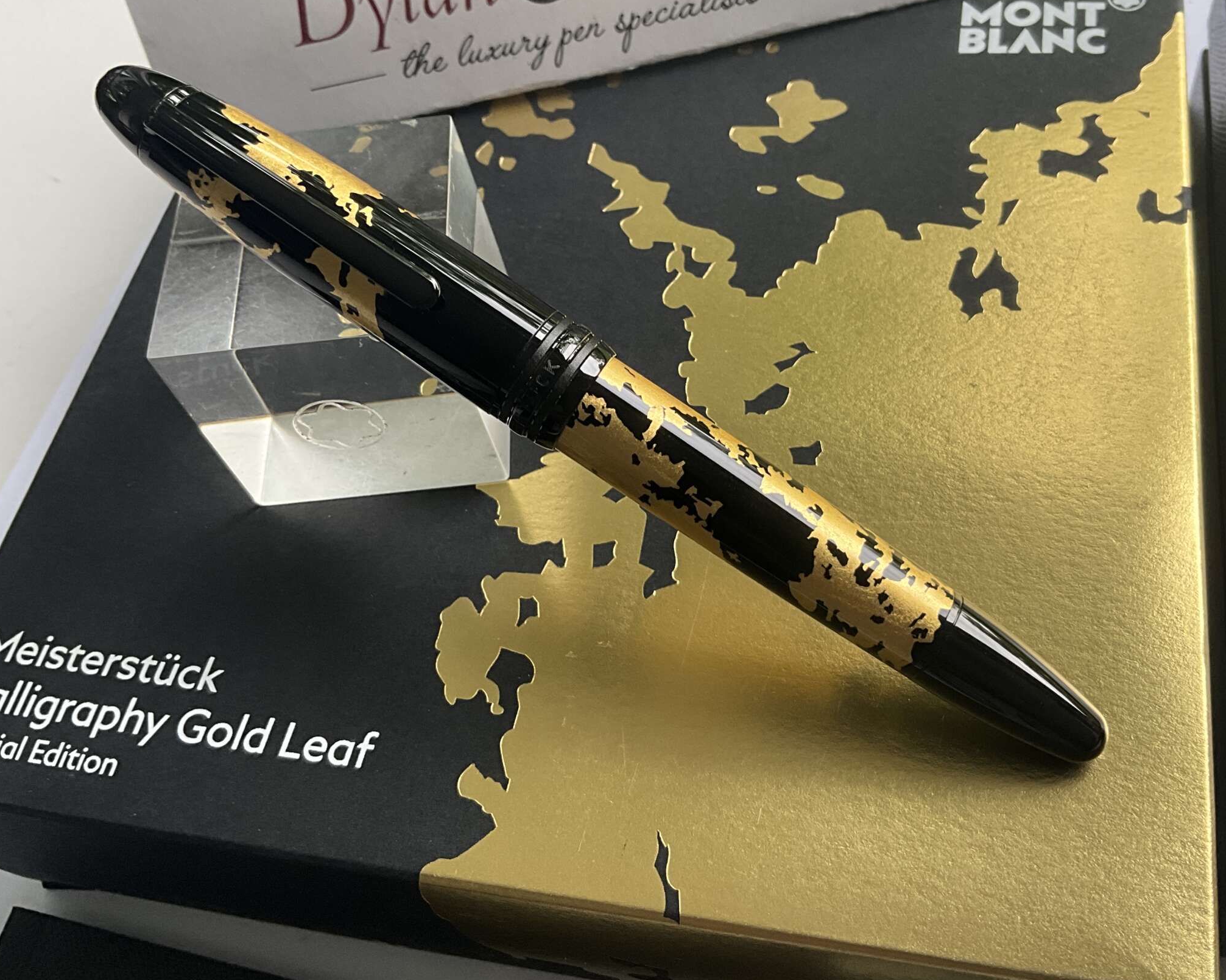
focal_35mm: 36
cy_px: 402
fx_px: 1306
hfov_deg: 50.2
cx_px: 664
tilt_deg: -56.0
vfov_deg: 41.0
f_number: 1.8
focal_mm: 3
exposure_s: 1/122
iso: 50
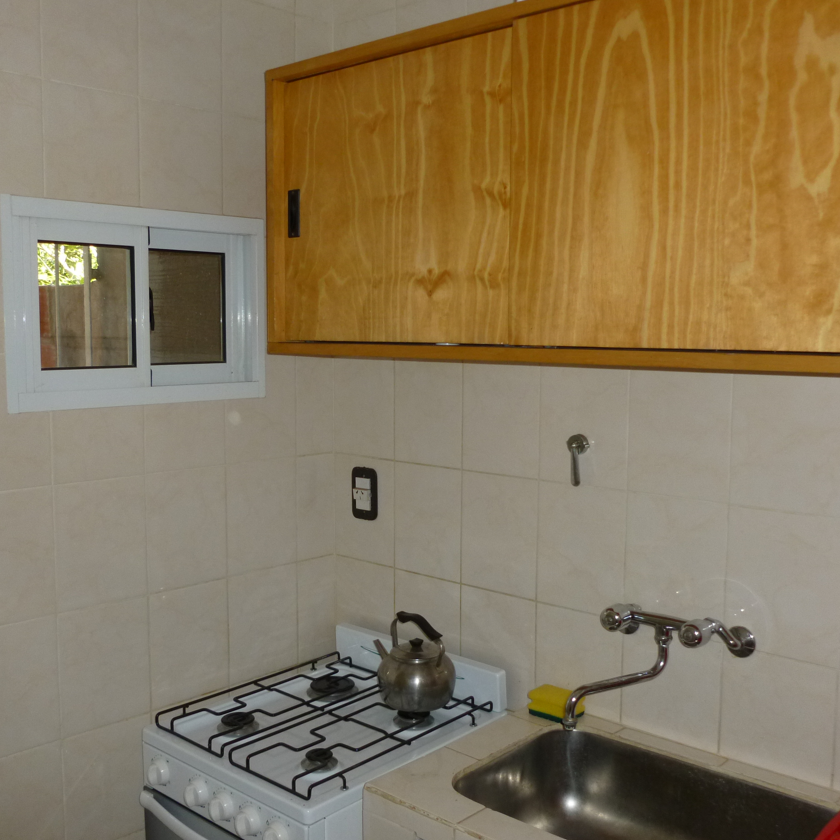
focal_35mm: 34
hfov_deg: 48.4
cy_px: 426
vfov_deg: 48.4
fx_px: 933
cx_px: 410
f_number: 3.3
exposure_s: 1/60
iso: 125
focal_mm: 5
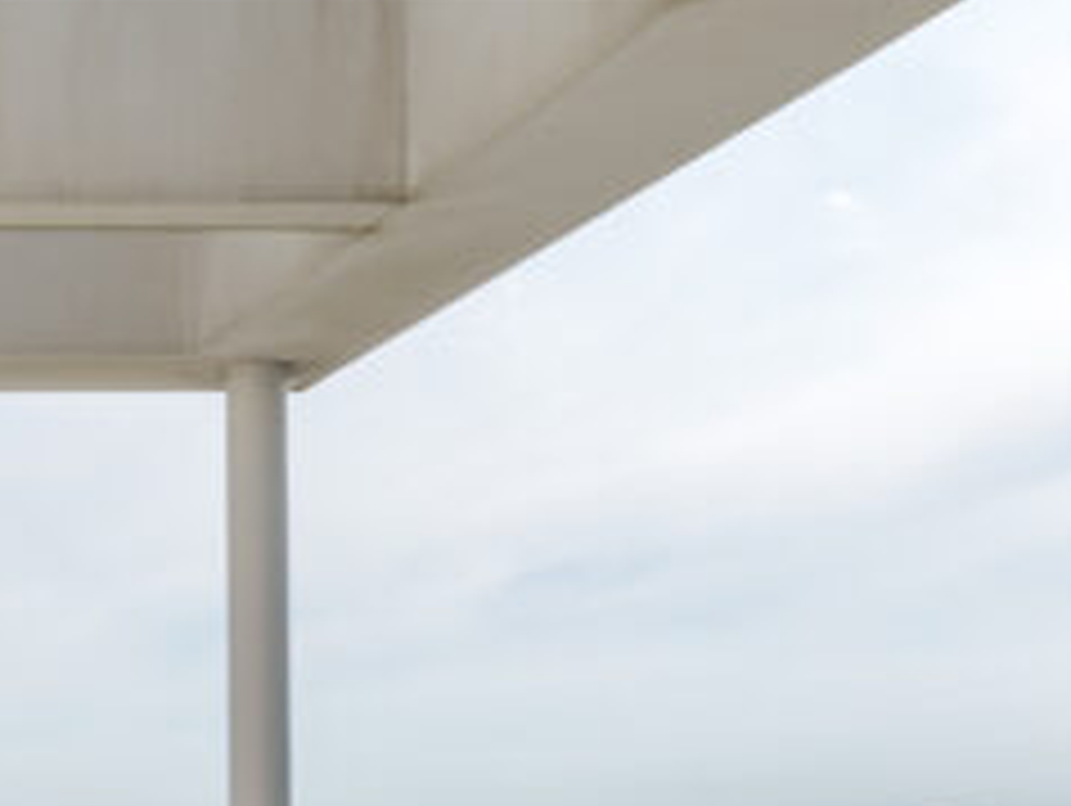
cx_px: -482
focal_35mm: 63
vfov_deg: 22.3
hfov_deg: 24.6
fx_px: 1951
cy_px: 838
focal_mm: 15
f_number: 13
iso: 100
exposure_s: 1/200
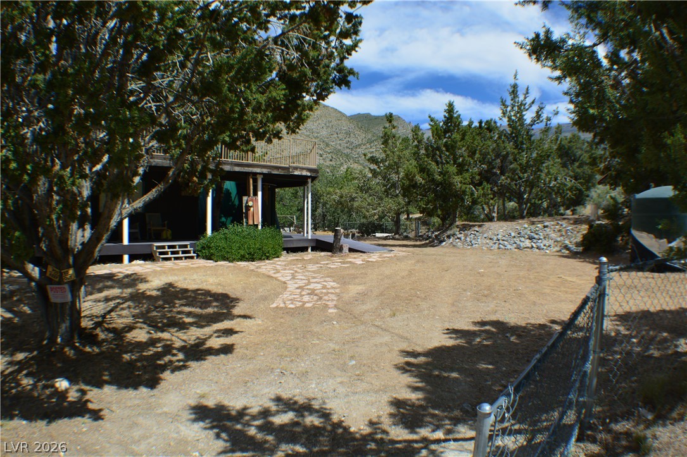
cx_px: 344
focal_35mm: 36
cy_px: 228
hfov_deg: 53.1
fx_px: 687
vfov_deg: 36.9
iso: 110
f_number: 11
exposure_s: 1/125
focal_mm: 24
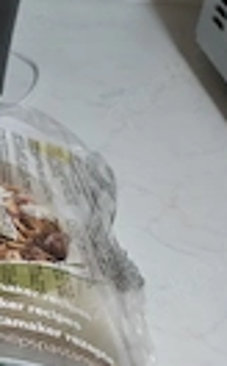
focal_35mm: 74
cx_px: -180
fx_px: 736
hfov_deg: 15.2
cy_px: 97
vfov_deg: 27.6
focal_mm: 6.3
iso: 1000
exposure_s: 1/101
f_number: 1.7
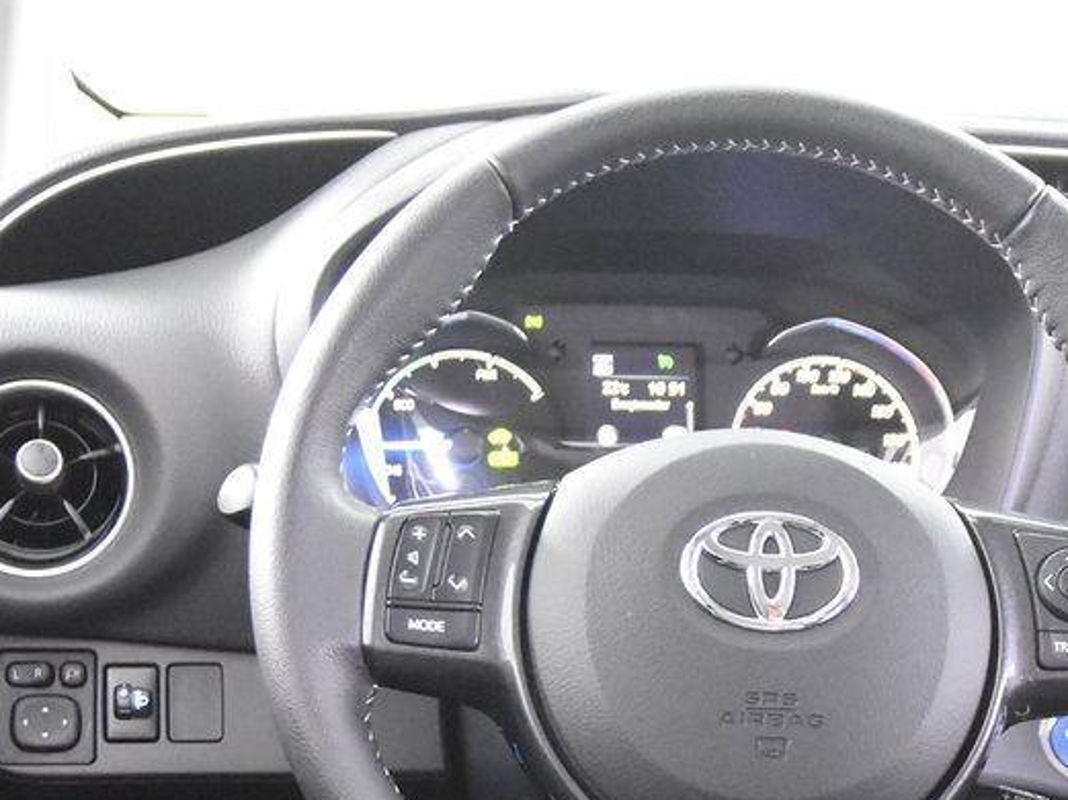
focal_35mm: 78
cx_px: 601
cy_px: 848
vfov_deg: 18.3
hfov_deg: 25.0
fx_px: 2405
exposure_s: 1/30
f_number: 3
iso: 9000
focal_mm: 22
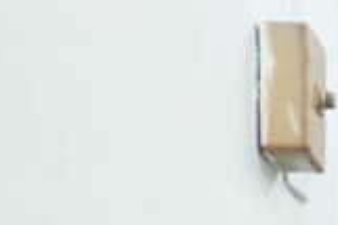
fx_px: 1613
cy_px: 770
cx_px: 882
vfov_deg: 6.8
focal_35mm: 172
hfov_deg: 10.0
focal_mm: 4.32
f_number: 1.5
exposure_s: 1/100
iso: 250
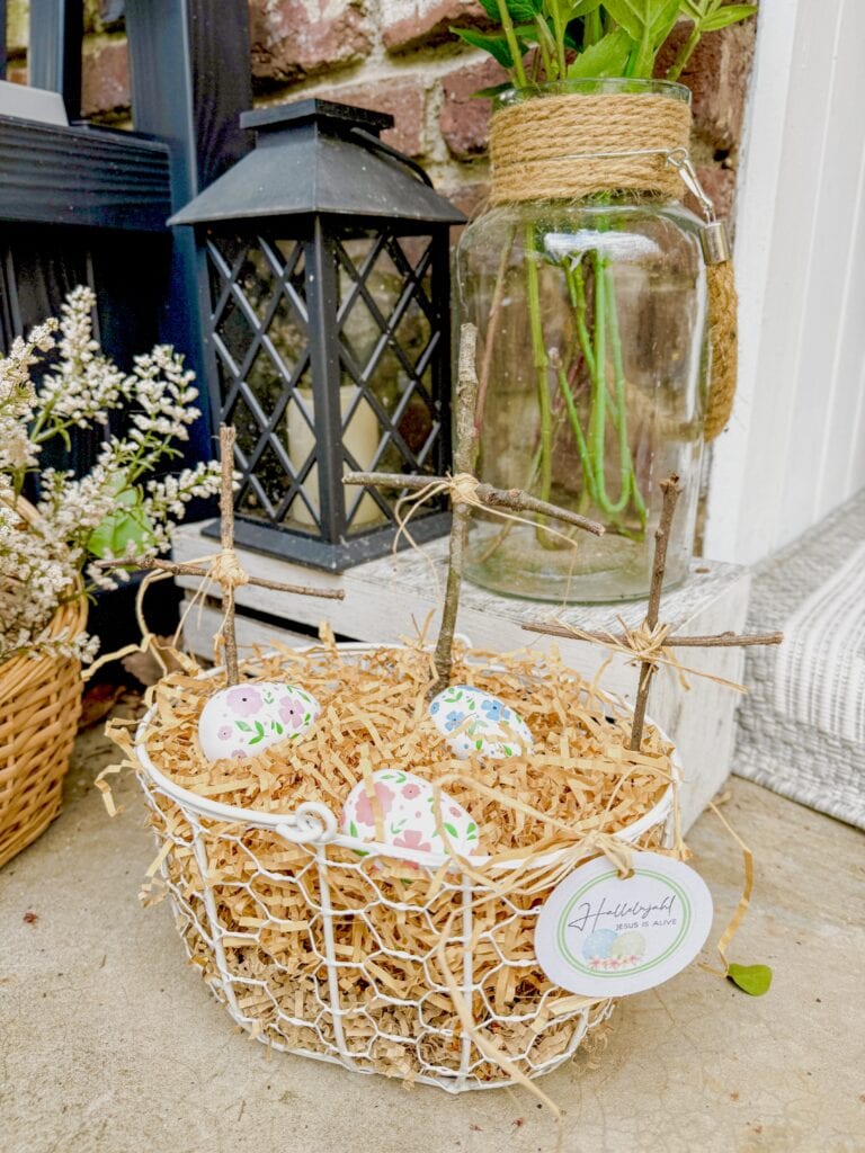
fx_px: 800
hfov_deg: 56.8
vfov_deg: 71.6
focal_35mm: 24
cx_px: 432
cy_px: 576
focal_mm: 6.76
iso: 64
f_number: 1.8
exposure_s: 1/250
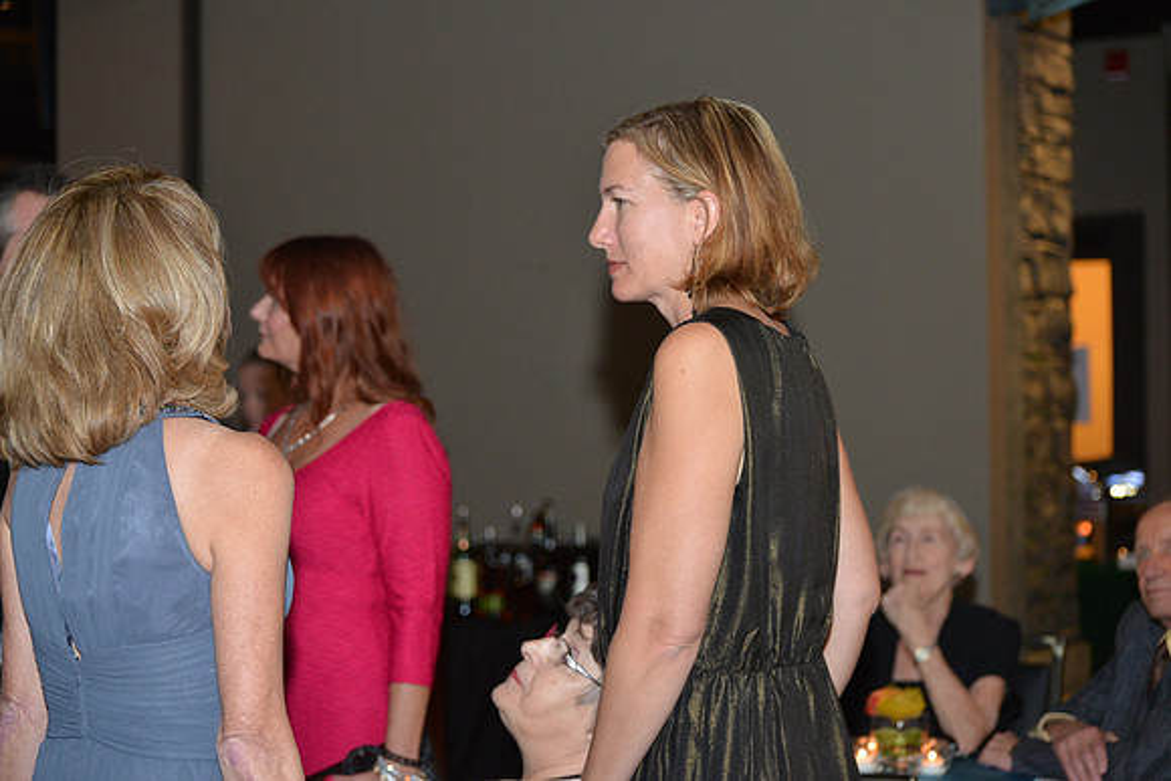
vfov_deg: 19.5
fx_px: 2277
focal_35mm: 70
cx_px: 586
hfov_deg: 28.8
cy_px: 390
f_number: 4.5
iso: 2000
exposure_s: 1/60
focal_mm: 70
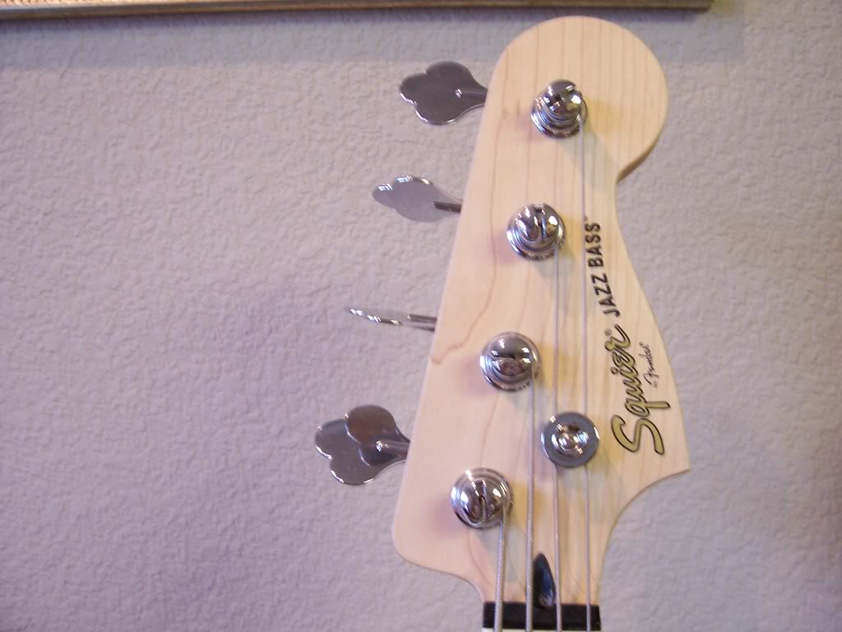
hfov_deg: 54.0
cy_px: 316
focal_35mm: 34
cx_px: 421
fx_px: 827
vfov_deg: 41.8
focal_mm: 5.6
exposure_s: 1/10
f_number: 2.7
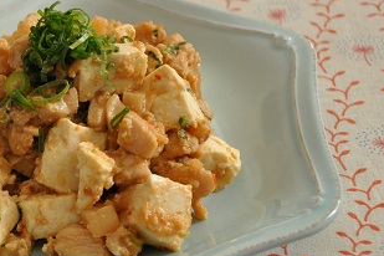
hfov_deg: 14.7
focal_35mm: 138
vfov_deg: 9.9
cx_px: 59
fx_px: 1472
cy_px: 157
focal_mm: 52
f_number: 5
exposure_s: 1/125
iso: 1600
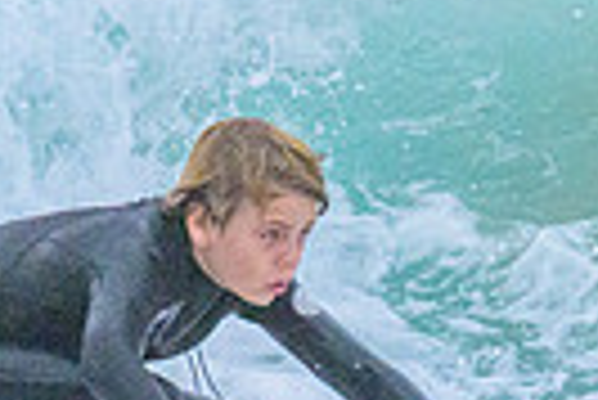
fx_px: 73135
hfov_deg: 0.5
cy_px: 361
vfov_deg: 0.3
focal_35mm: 4398
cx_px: 512
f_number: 11
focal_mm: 800
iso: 2800
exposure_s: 1/2000
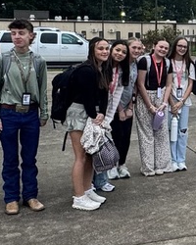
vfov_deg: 32.7
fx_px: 406
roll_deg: -0.9
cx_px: 241
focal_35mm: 56
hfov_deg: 24.4
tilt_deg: -6.4
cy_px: 51
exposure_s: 1/99
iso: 100
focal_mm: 2.22
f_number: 2.2
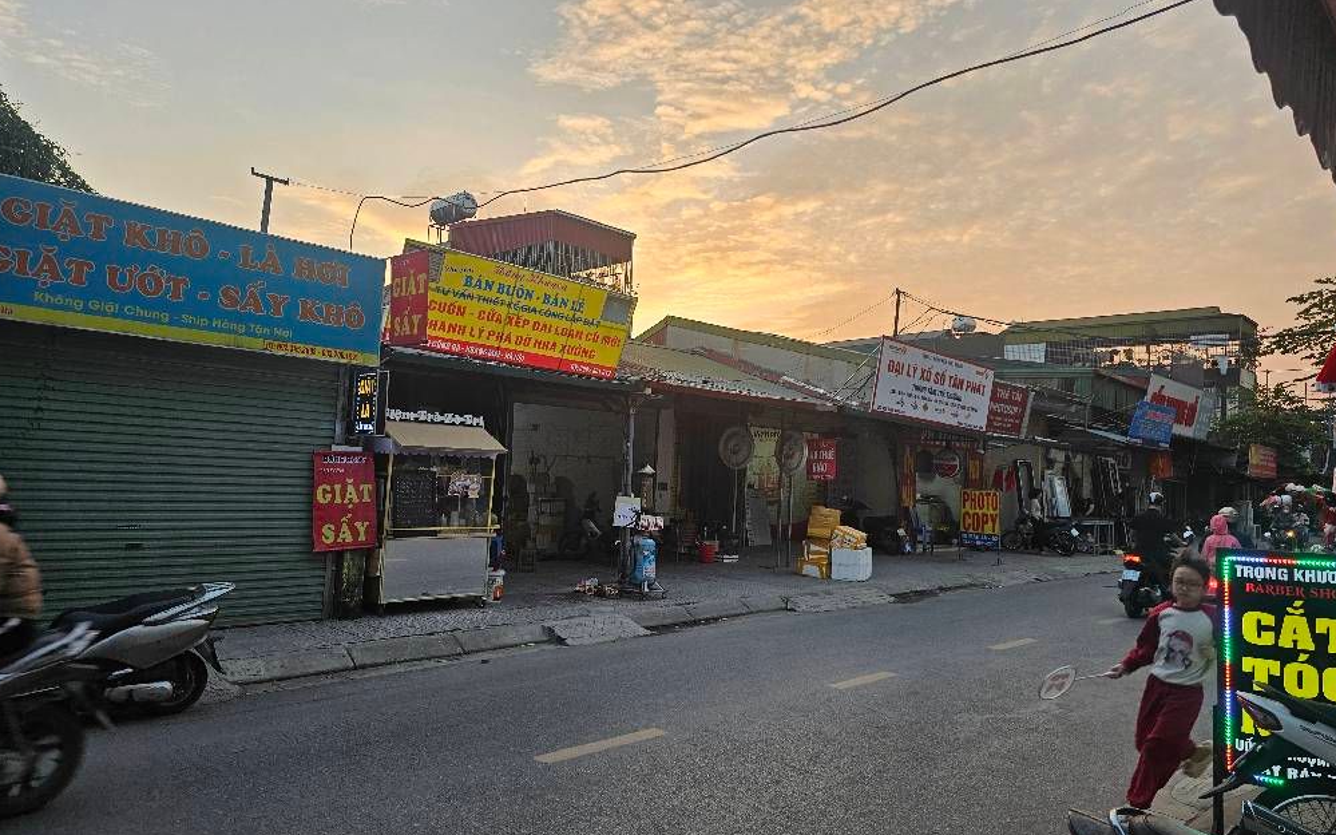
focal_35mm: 25
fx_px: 910
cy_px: 423
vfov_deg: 49.3
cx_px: 663
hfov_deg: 72.6
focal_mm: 6.3
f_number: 1.7
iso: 32
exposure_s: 1/192
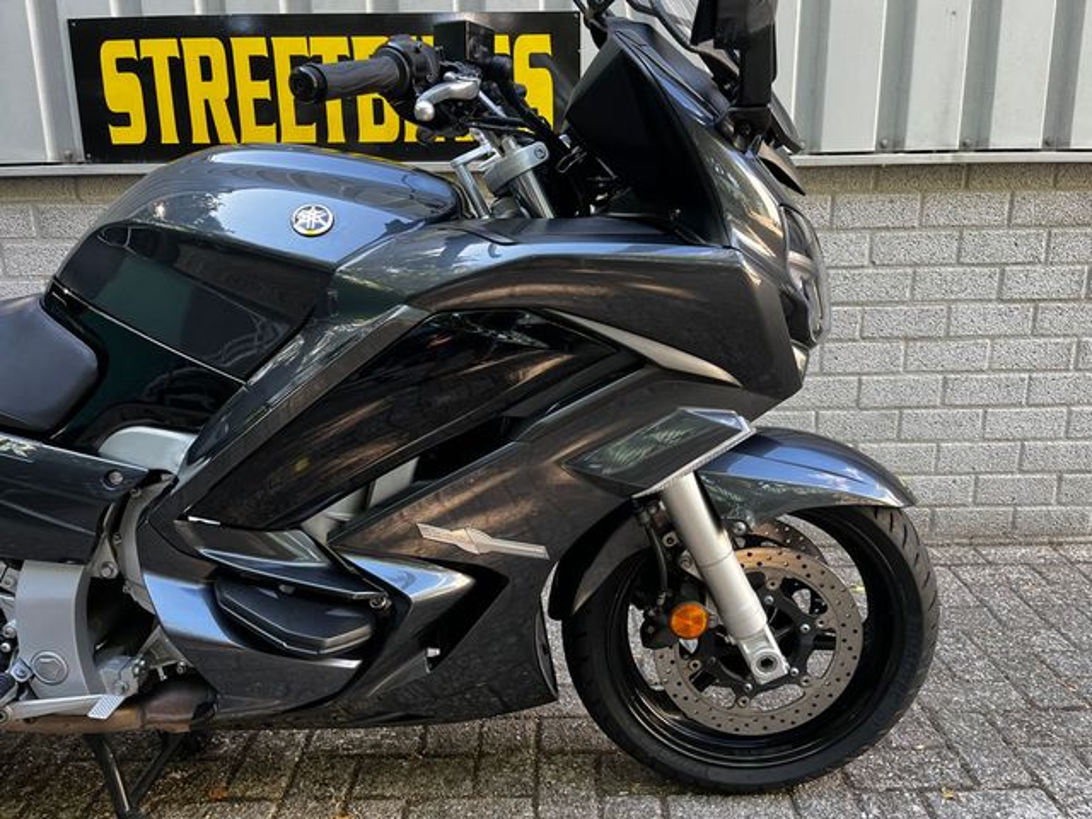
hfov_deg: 67.3
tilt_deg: -14.5
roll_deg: -0.4
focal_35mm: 26
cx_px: 546
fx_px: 820
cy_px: 410
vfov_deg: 53.1
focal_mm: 5.1
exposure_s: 1/121
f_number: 1.6
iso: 125
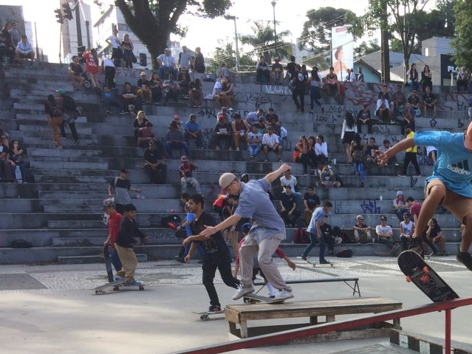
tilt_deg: -10.8
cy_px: 346
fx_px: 804
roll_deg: -0.4
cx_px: 473
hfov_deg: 30.4
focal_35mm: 59
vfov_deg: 23.8
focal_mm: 4.15
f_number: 2.2
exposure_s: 1/507
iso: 32
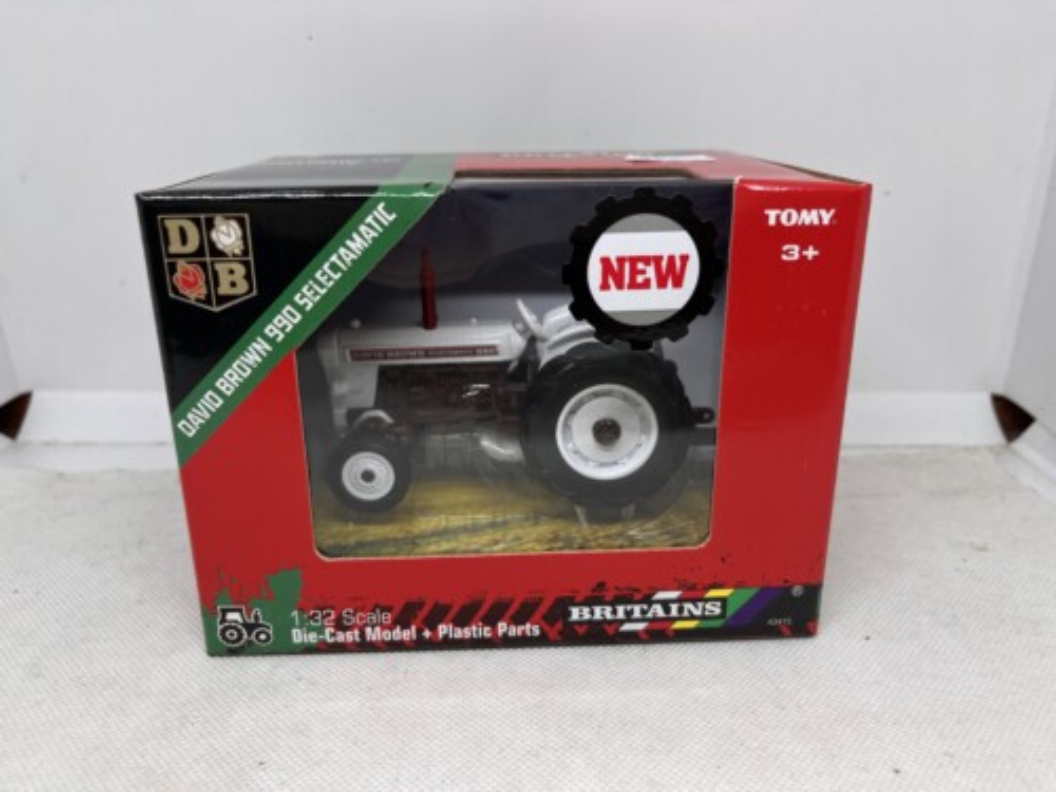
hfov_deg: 67.3
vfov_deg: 53.1
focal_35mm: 26
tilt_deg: -18.6
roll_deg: +1.1
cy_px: 396
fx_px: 793
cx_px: 528
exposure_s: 1/121
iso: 64
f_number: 1.6
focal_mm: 5.1
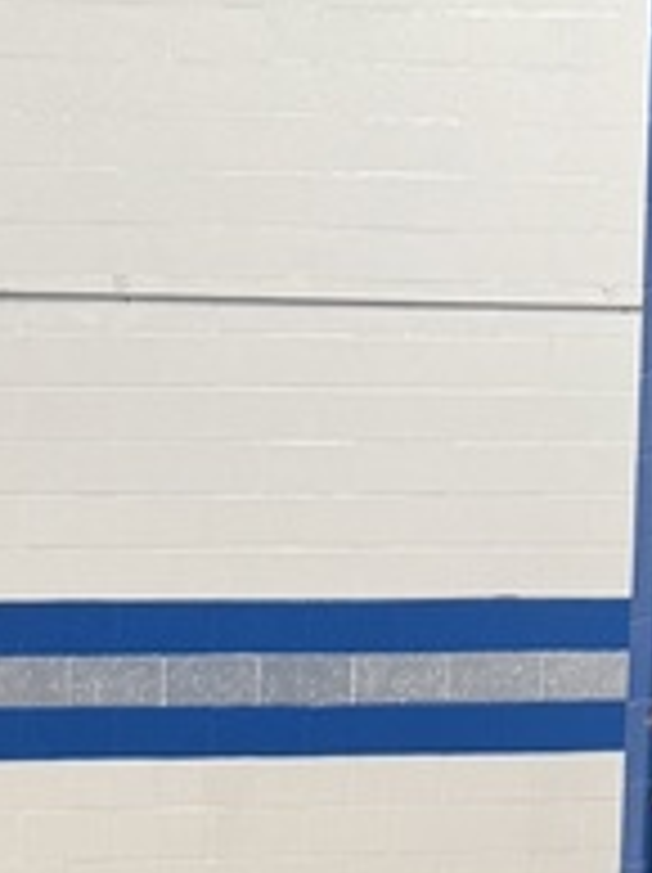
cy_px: 1750
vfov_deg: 13.3
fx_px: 3196
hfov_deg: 11.4
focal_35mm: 127
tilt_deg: -14.0
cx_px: -99
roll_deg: +1.3
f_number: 1.78
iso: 125
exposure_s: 1/60
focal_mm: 6.76
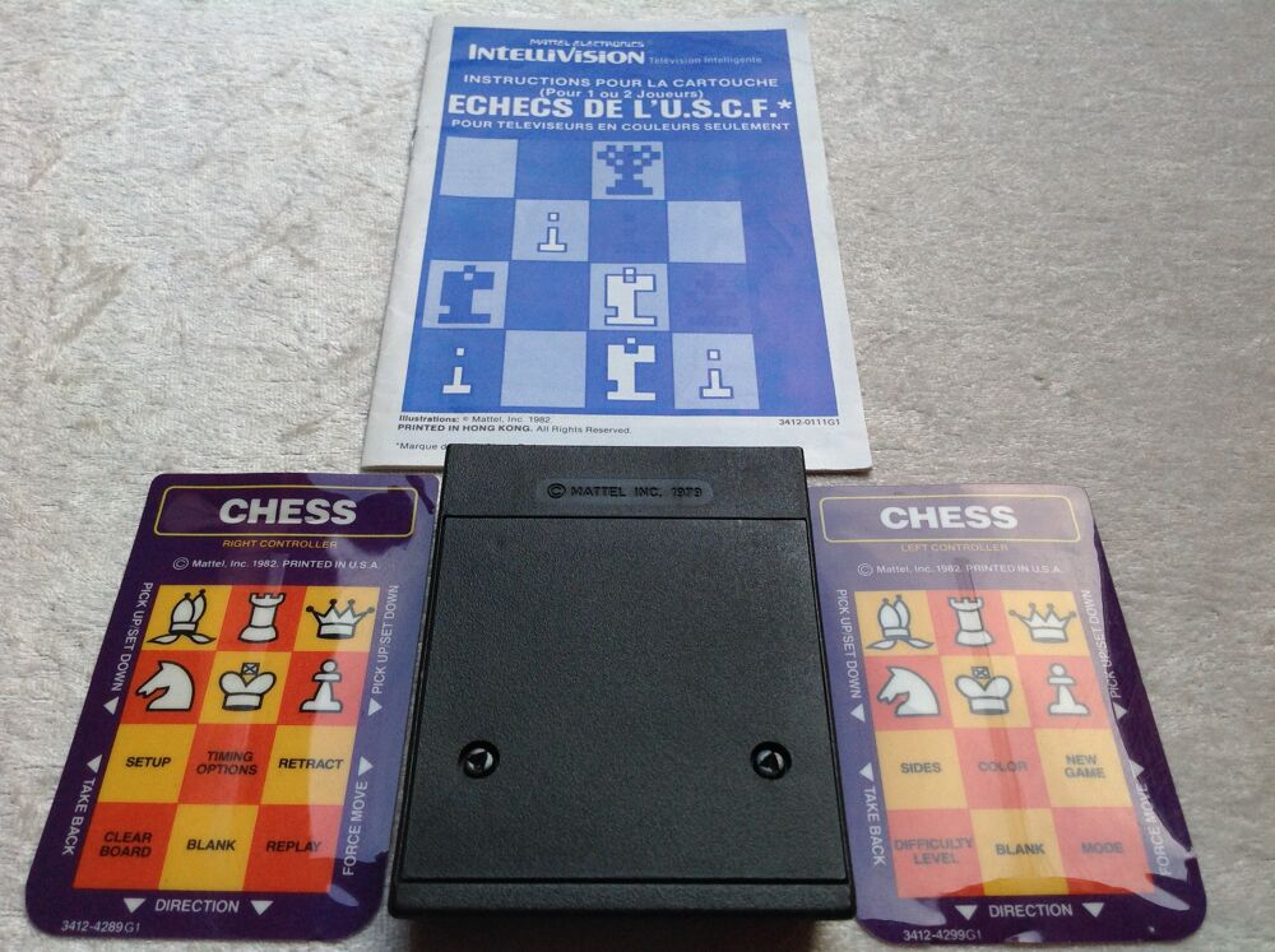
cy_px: 476
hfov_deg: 52.7
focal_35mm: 35
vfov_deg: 40.6
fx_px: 1287
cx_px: 638
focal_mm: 4.28
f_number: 2.4
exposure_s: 1/120
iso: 80
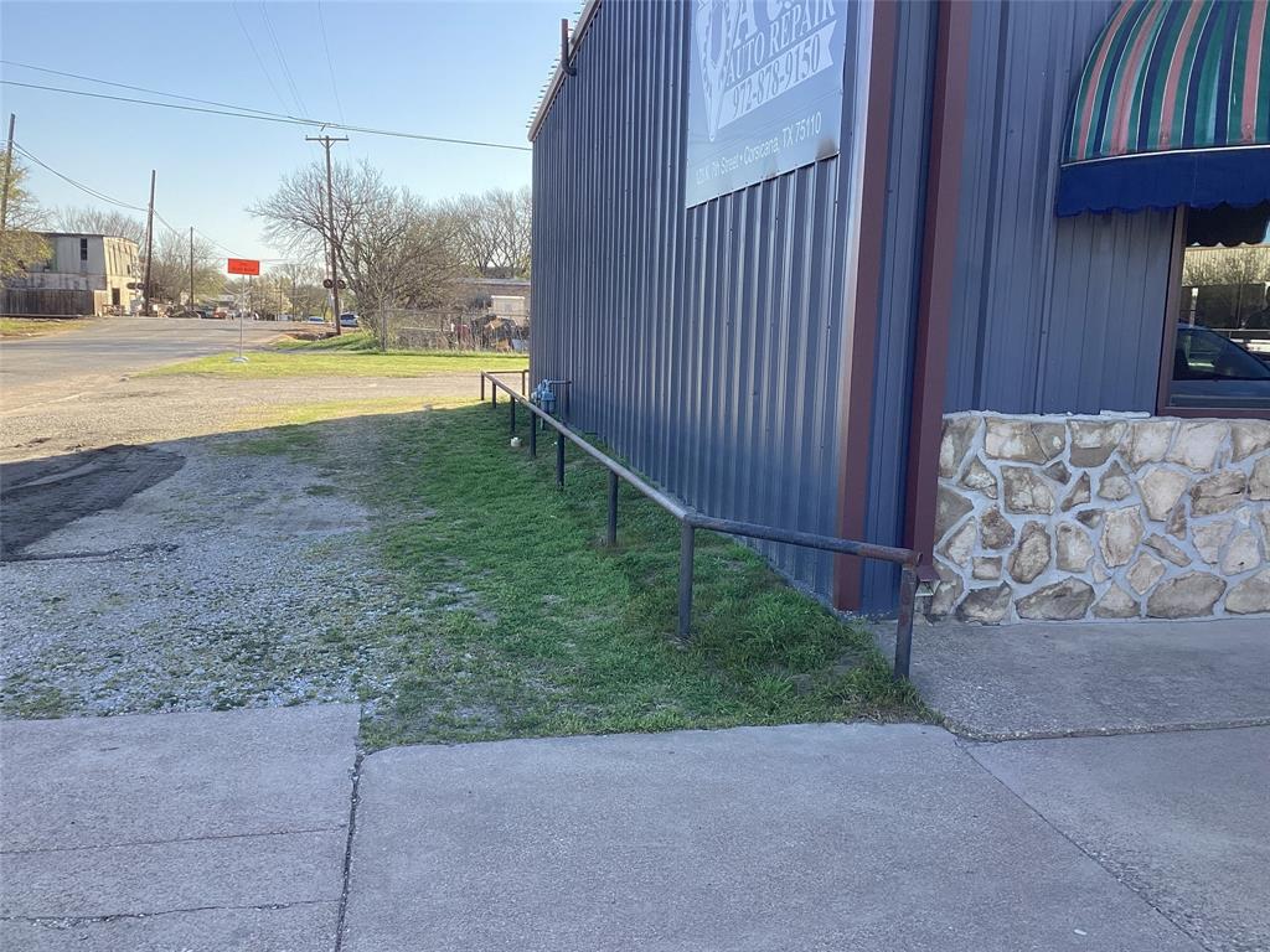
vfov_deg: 45.4
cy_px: 476
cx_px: 635
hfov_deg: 58.4
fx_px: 1137
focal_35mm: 31
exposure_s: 1/204
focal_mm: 3.3
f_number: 2.4
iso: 25
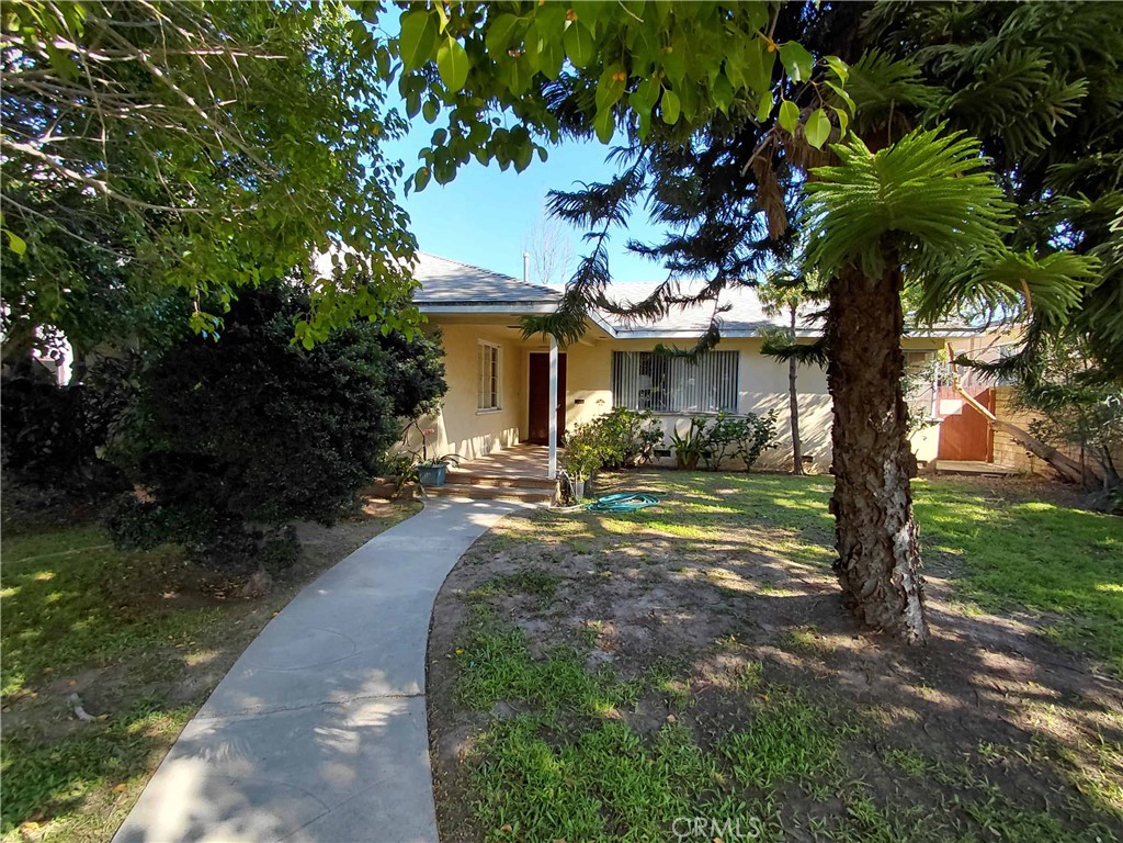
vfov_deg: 78.1
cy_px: 422
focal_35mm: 16
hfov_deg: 94.5
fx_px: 519
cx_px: 562
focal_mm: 1.64
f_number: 2.2
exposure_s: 1/312
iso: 40
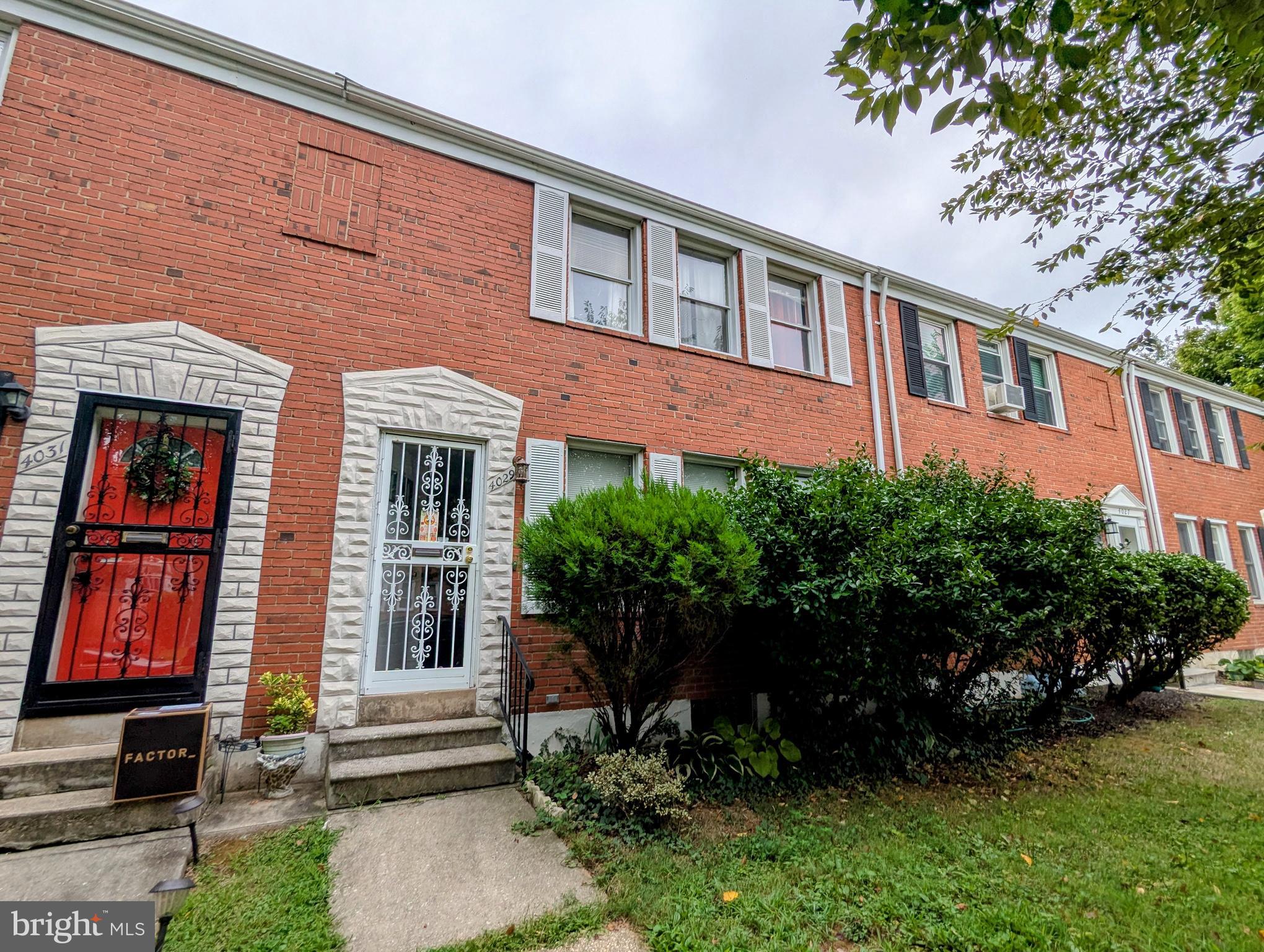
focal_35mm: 16
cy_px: 476
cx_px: 632
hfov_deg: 94.4
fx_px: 585
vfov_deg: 78.2
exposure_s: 1/1010
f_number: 2.2
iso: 54
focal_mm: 2.35
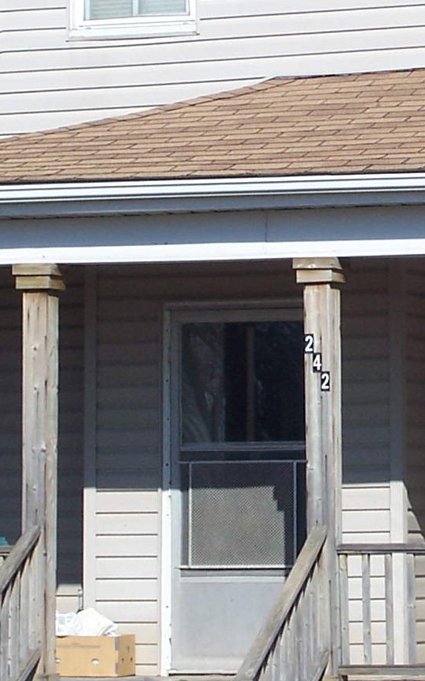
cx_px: 491
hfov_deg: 5.5
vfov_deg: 8.8
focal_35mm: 237
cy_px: 96
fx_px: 4393
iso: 64
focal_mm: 12.6
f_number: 4.5
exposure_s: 1/500
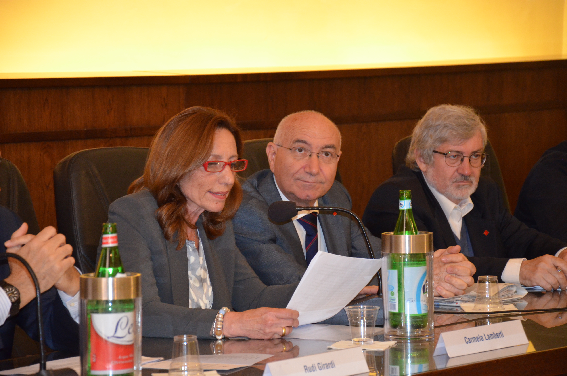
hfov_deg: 13.0
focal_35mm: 159
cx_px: 283
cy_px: 187
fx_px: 2491
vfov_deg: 8.6
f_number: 5.6
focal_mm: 105
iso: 2200
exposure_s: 1/60
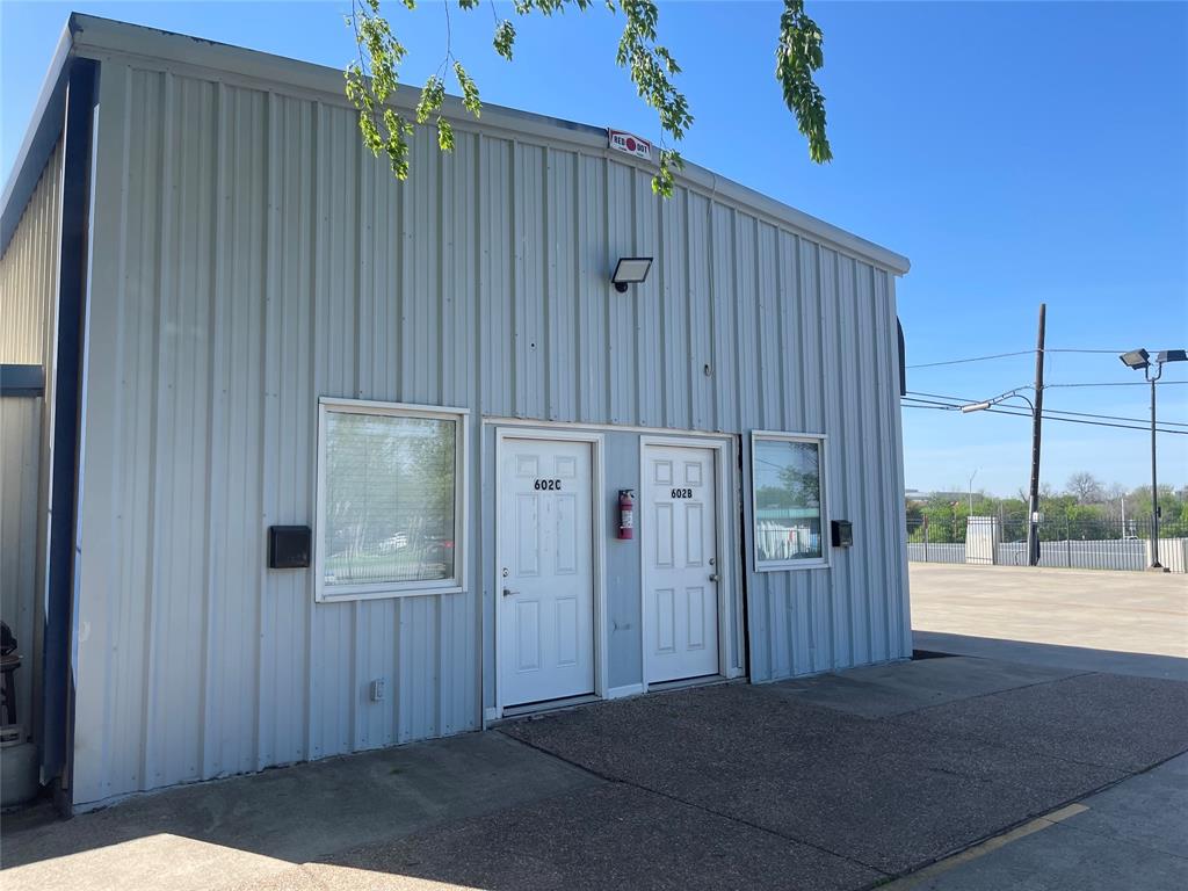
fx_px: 892
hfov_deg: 67.3
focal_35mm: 26
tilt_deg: +4.9
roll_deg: -0.4
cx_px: 594
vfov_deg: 53.1
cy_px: 446
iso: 32
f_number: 1.6
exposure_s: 1/1852
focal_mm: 5.1
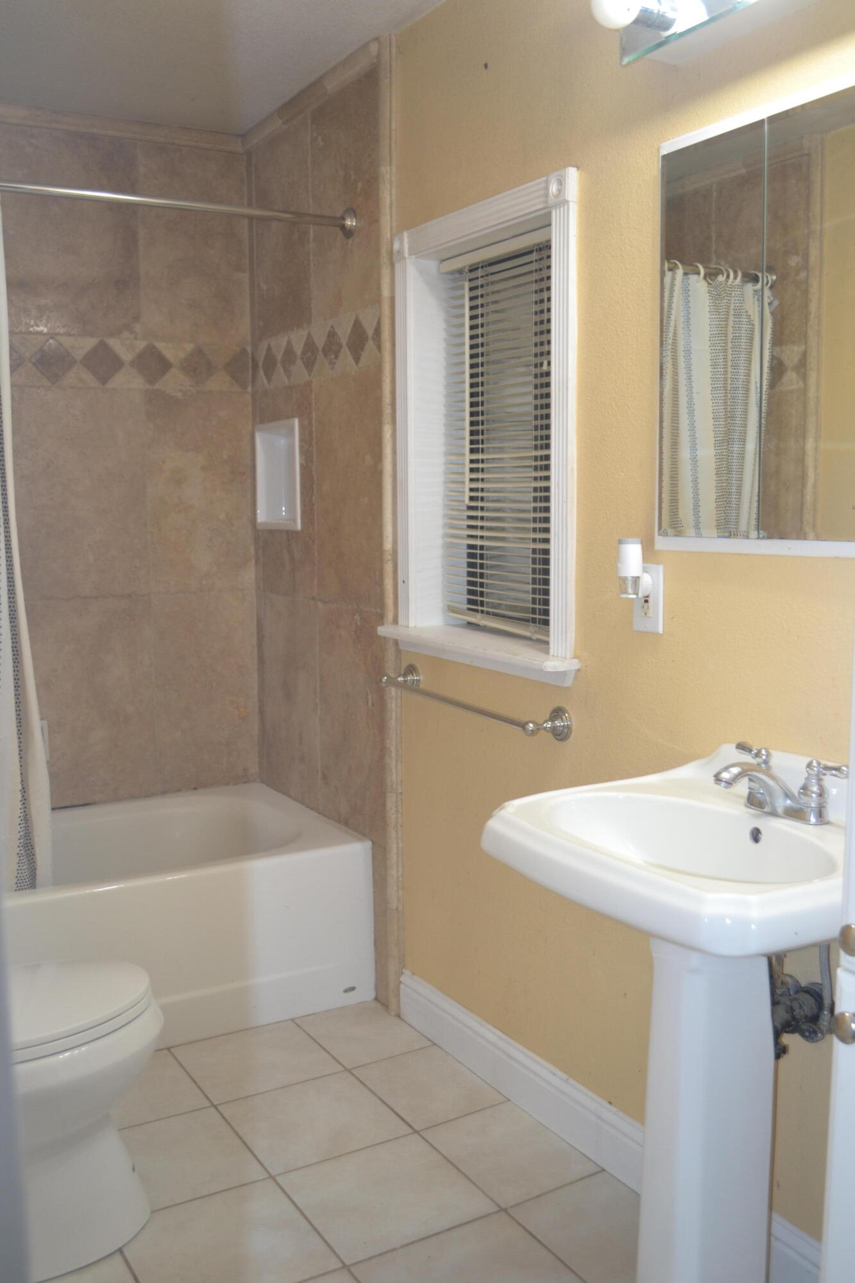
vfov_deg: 57.2
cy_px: 642
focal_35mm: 33
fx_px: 1176
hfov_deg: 40.0
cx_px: 428
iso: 400
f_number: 3.8
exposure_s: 1/30
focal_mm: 22
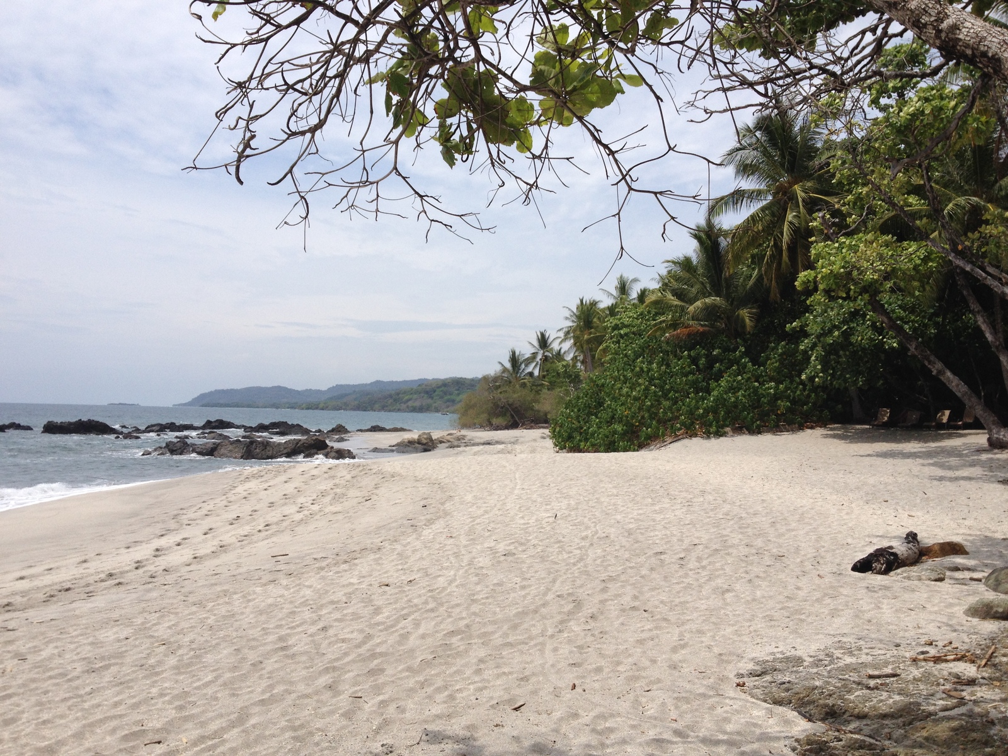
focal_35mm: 35
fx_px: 1019
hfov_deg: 52.6
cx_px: 504
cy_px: 378
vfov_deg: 40.7
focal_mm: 4.28
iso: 50
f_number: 2.4
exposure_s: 1/3460
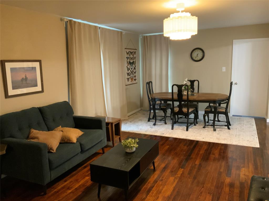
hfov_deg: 61.7
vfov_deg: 48.2
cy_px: 100
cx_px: 134
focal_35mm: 29
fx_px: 225
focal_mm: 3
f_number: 1.8
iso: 320
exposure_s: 1/40
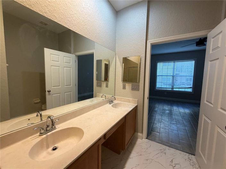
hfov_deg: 102.1
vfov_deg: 85.6
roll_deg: -2.1
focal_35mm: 14
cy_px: 84
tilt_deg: -4.6
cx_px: 113
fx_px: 91
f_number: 2.2
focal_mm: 2.22
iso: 200
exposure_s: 1/60
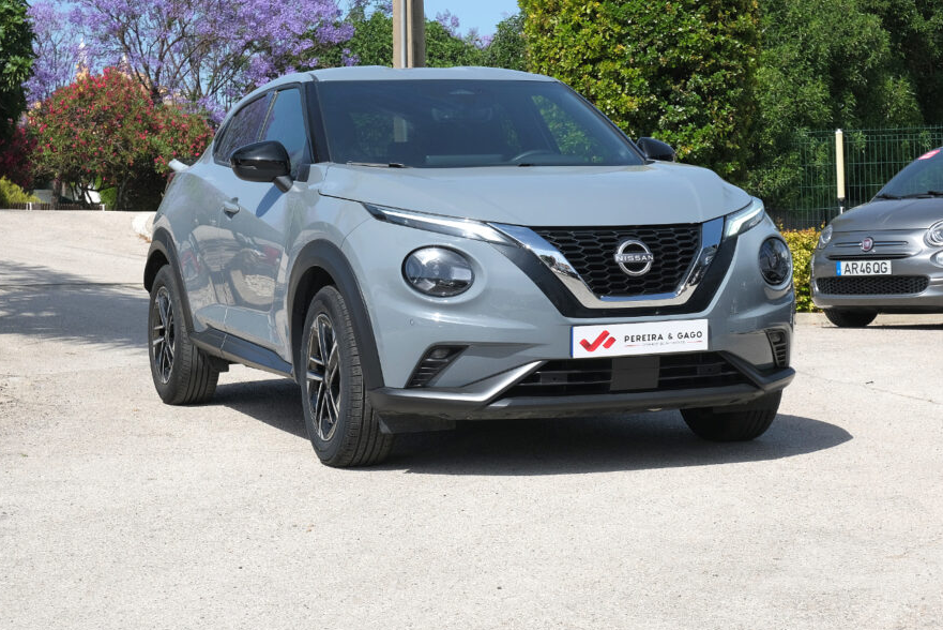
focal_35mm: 79
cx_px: 490
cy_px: 272
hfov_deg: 25.7
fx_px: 2070
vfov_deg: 17.3
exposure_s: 1/320
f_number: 9
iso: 160
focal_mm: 45
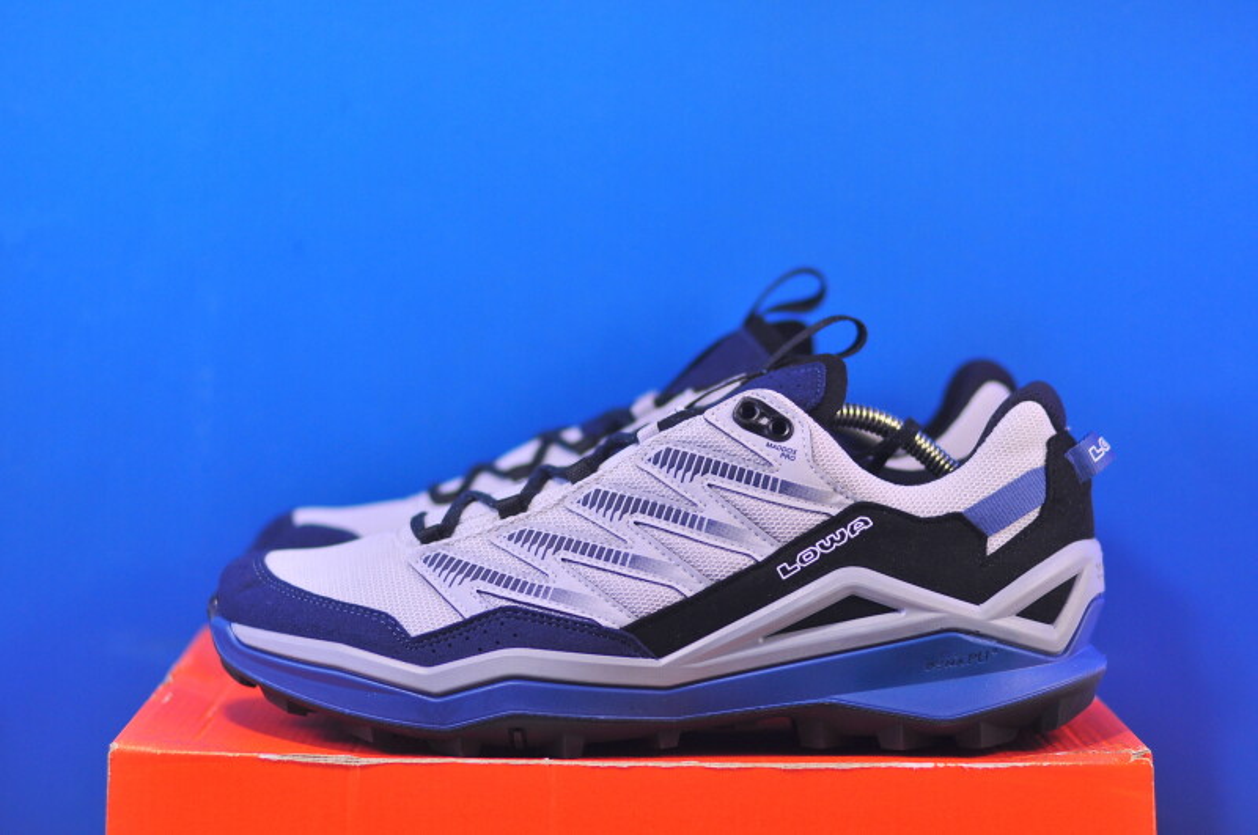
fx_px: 2617
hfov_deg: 27.0
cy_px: 418
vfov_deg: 18.1
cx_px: 629
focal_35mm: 75
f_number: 2.2
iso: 250
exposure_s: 1/320
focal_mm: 50
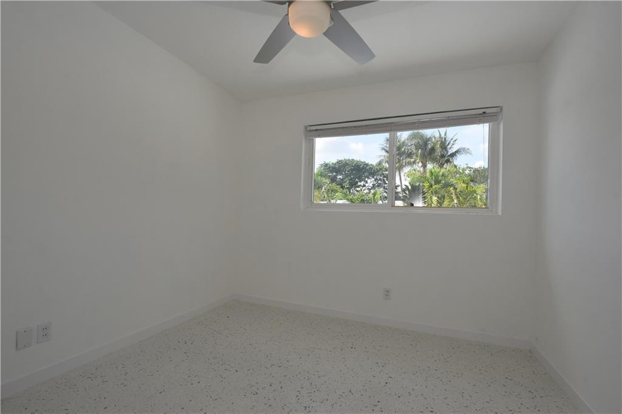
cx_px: 311
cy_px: 207
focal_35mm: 15
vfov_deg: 77.3
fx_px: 259
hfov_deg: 100.4
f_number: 6.3
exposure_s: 1/160
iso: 200
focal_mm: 10
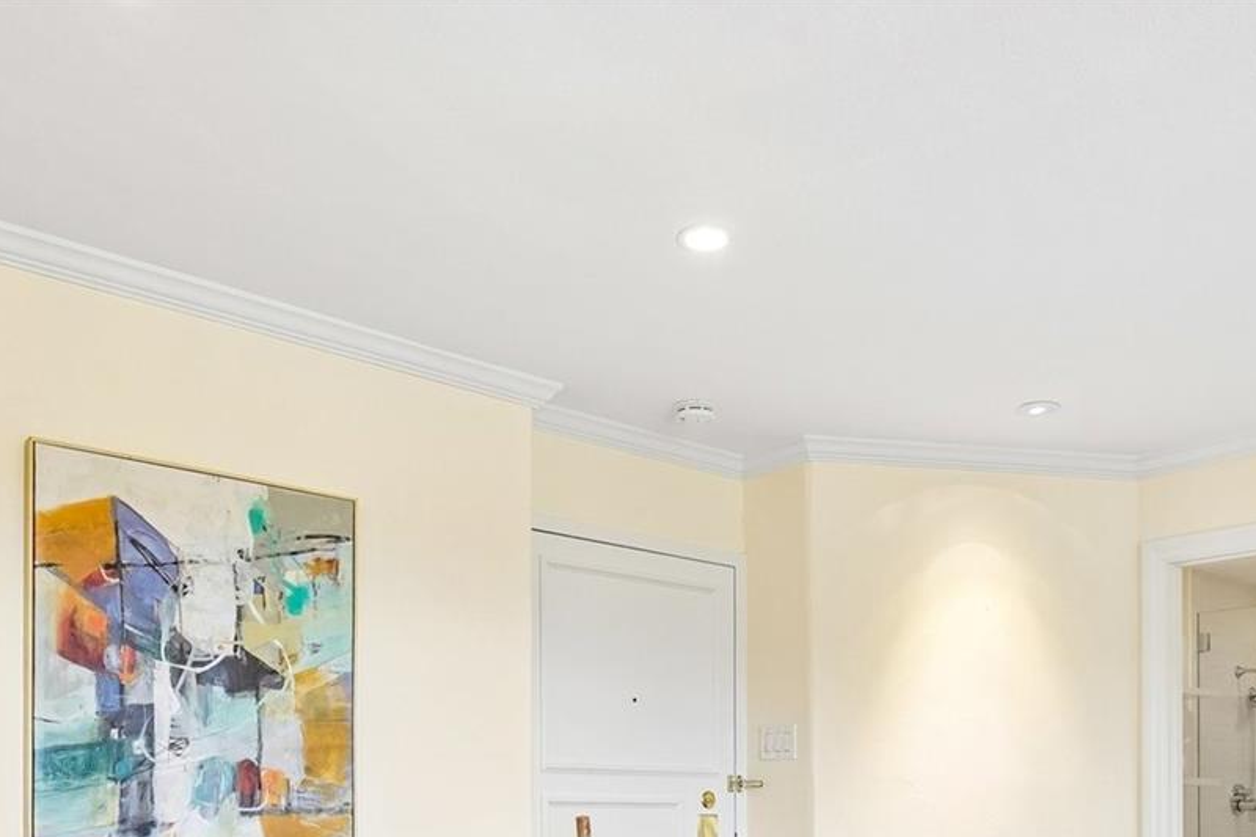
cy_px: 832
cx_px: 672
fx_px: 1109
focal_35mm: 32
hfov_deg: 59.0
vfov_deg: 37.1
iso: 400
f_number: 8
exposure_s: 1/13
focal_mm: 15.9
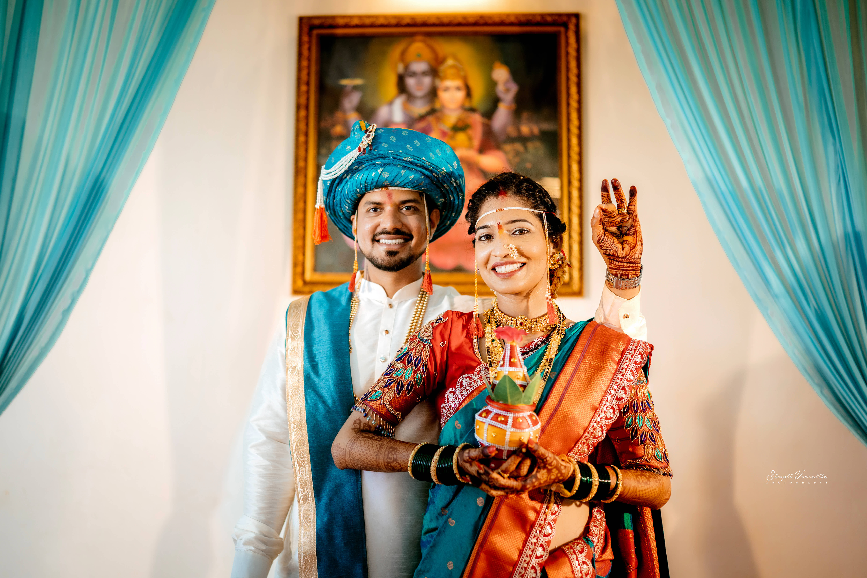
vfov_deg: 37.9
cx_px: 434
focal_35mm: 35
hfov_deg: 54.4
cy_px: 289
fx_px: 843
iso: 320
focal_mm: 35
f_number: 1.4
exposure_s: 1/400
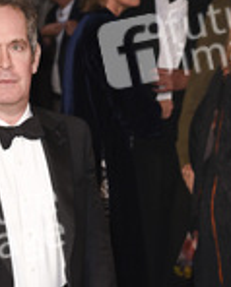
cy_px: 334
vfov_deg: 11.3
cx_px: 22
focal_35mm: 167
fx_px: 1423
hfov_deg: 9.2
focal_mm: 66
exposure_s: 1/250
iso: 640
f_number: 5.6
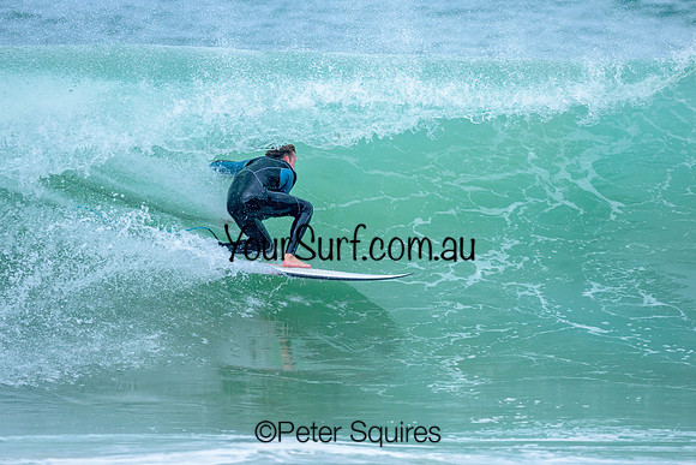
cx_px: 326
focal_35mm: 924
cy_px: 197
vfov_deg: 1.5
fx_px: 17865
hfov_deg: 2.2
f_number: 6.3
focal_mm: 800
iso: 720
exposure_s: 1/2000
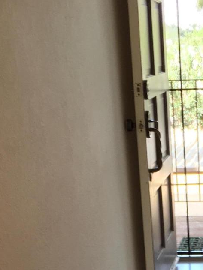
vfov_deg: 19.8
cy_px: 339
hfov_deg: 15.8
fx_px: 719
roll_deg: +2.0
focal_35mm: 92
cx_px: 202
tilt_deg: -22.0
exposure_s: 1/30
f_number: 2.2
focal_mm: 4.15
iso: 32
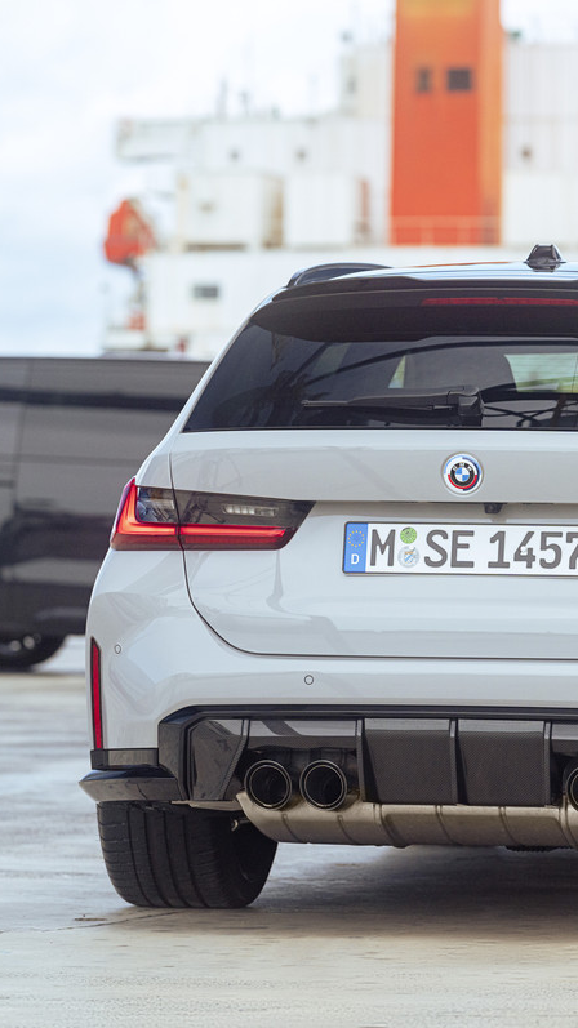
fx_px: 5807
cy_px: 513
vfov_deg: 10.1
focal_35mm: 213
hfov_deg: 5.7
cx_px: 766
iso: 640
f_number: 4.5
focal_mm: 135
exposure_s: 1/800
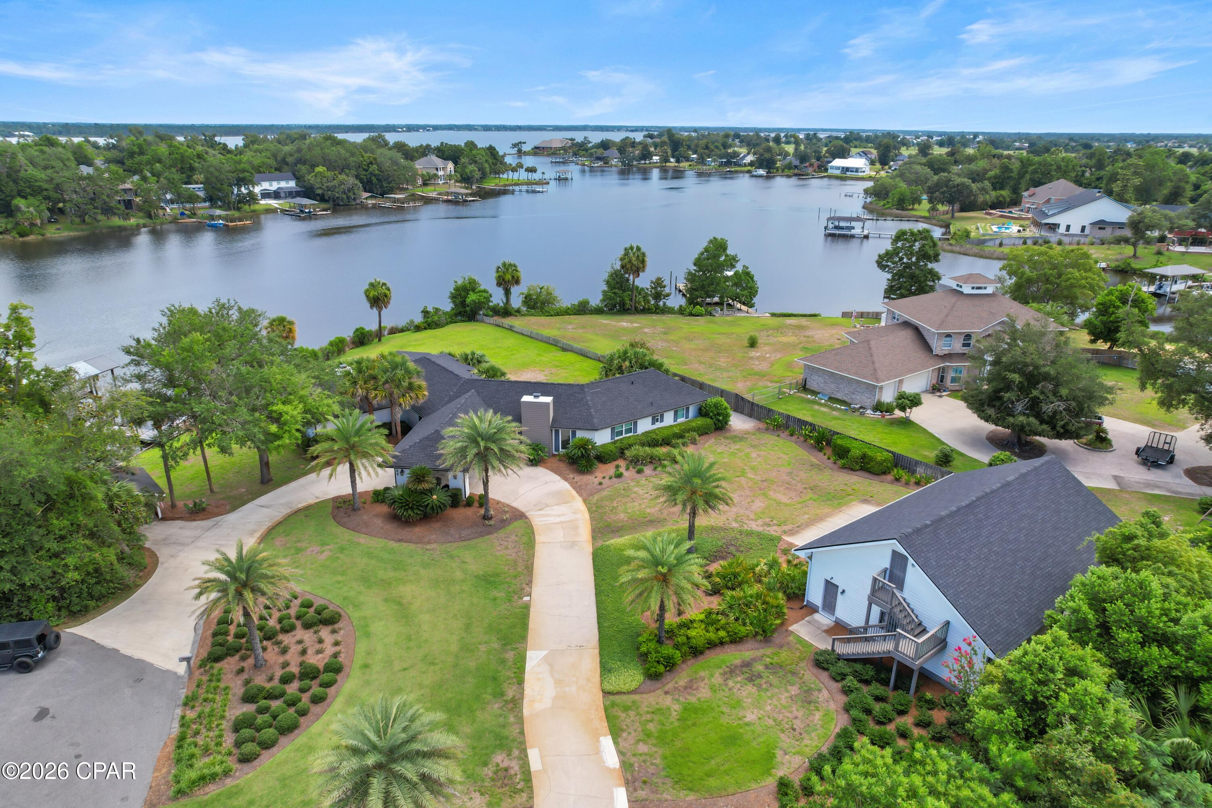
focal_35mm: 22
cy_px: 404
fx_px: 741
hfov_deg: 78.6
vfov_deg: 57.2
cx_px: 606
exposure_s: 1/500
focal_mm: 8.38
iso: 100
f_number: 2.8
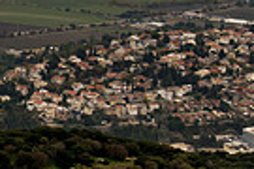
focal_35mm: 243
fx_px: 1714
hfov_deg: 8.2
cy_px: -63
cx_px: -184
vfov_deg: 5.6
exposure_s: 1/800
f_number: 3.5
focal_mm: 38
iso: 100
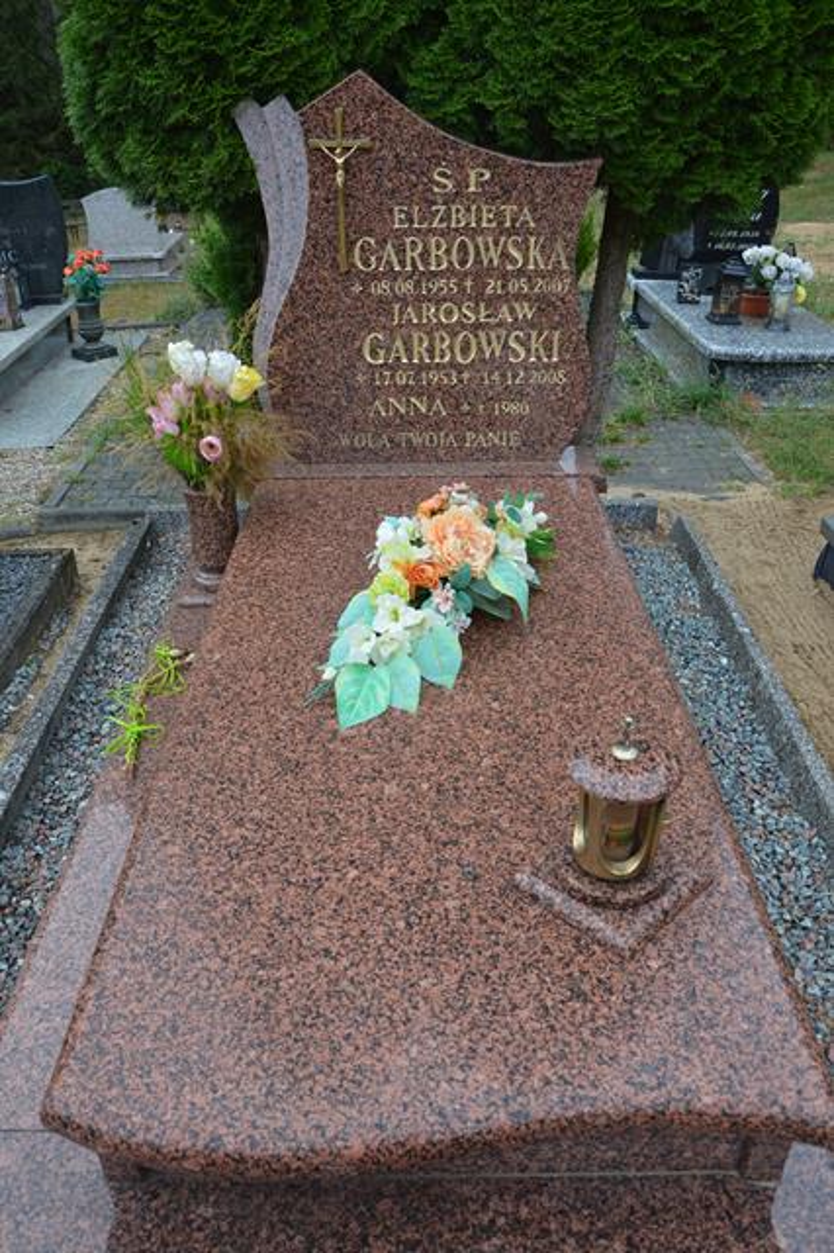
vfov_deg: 67.4
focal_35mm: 27
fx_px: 939
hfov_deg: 47.9
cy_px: 626
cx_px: 417
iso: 180
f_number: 5.6
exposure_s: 1/125
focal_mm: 18
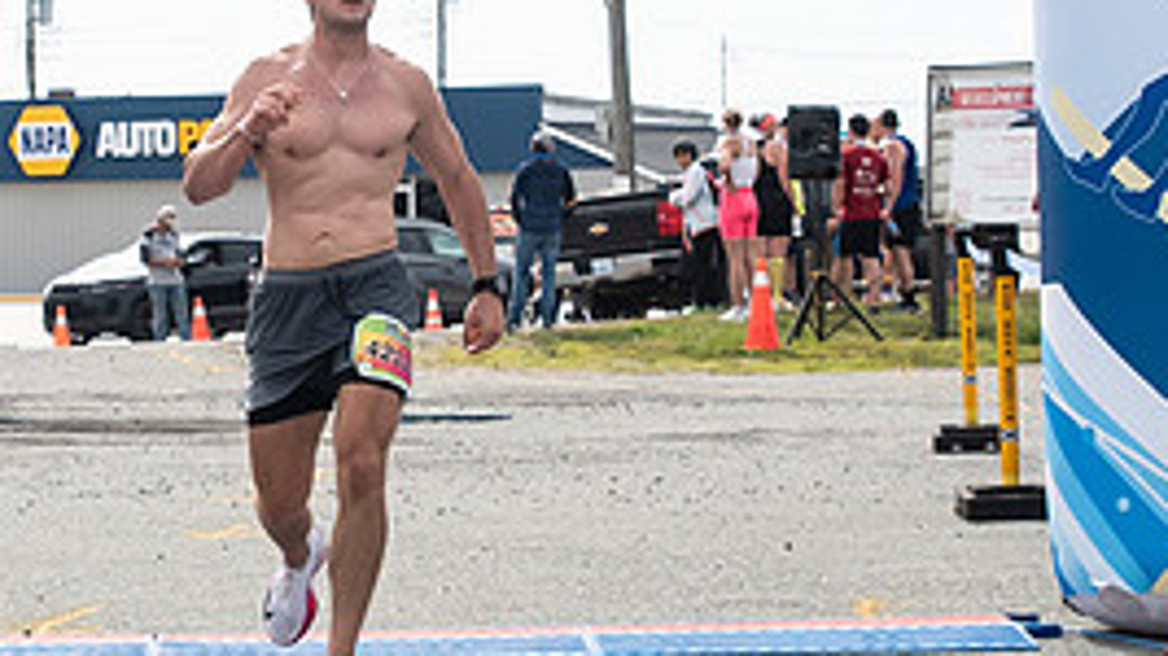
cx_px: 295
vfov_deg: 9.0
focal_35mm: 135
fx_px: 4180
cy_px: 170
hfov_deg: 15.8
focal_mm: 35
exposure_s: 1/3200
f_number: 4
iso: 800
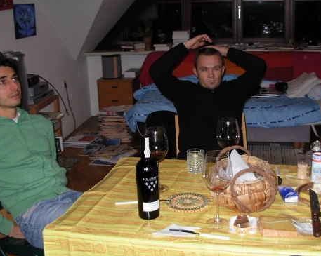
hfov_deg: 35.9
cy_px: 128
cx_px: 185
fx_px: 494
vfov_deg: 29.1
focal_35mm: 52
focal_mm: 6.3
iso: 149
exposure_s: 1/60.4
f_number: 2.9
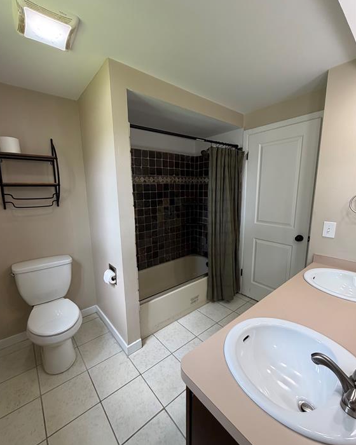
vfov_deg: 96.8
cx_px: 175
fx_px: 198
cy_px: 228
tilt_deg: -11.3
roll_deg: +0.9
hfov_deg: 84.0
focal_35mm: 15
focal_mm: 2.22
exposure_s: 1/120
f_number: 2.2
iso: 160
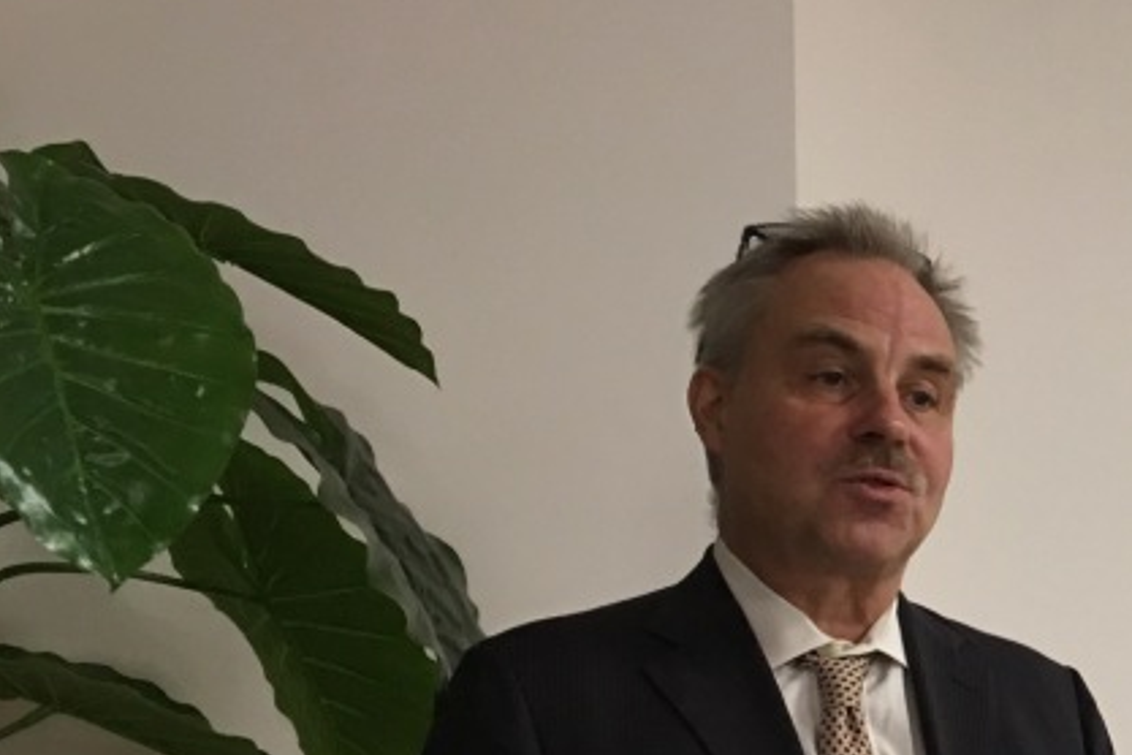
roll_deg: +0.8
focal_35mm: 74
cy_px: 676
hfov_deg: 24.6
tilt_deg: +1.5
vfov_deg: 18.1
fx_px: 2327
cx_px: 1382
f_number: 2.2
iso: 80
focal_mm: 4.15
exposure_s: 1/17
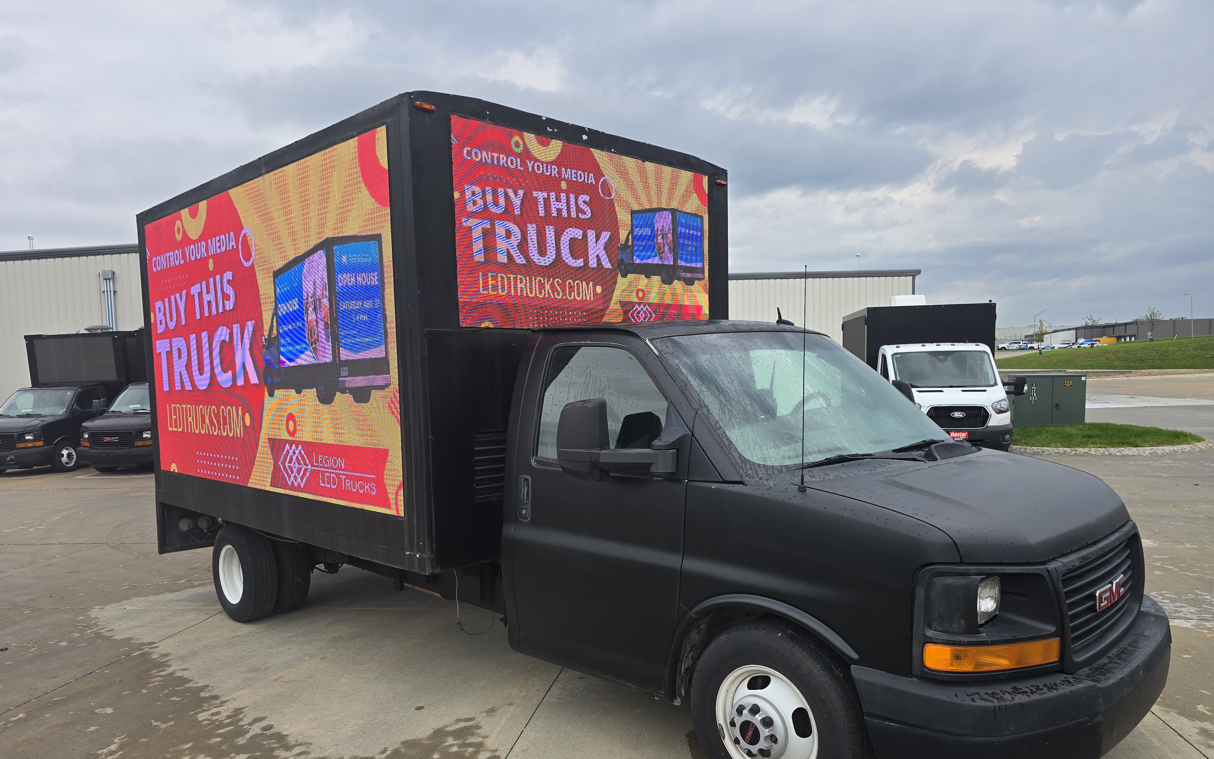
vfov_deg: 49.1
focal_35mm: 25
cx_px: 594
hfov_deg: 72.5
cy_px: 440
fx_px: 827
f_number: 1.7
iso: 16
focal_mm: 6.3
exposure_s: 1/240
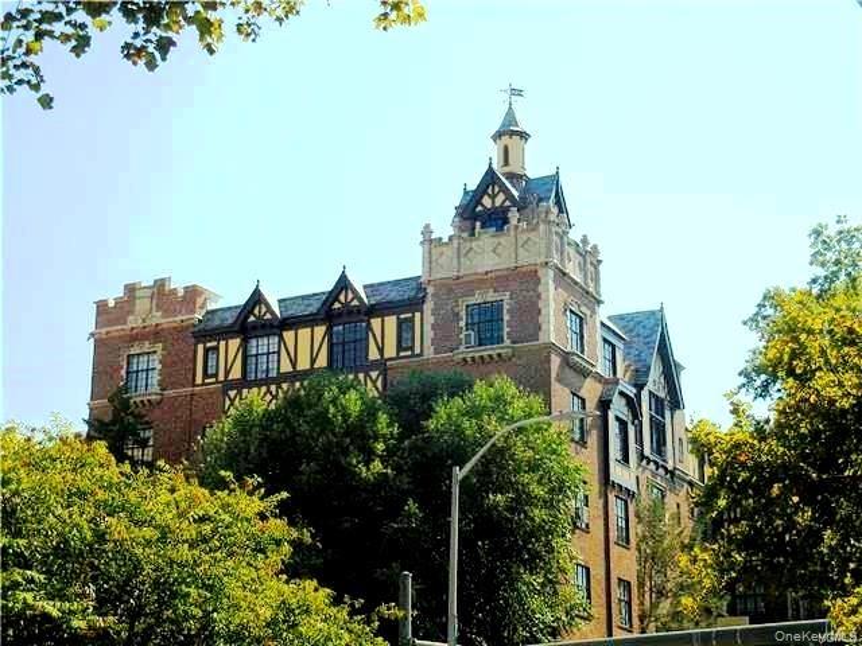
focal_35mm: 61
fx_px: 1519
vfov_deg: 24.0
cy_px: 323
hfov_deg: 31.7
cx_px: 431
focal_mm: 11
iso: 125
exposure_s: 1/800
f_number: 4.5
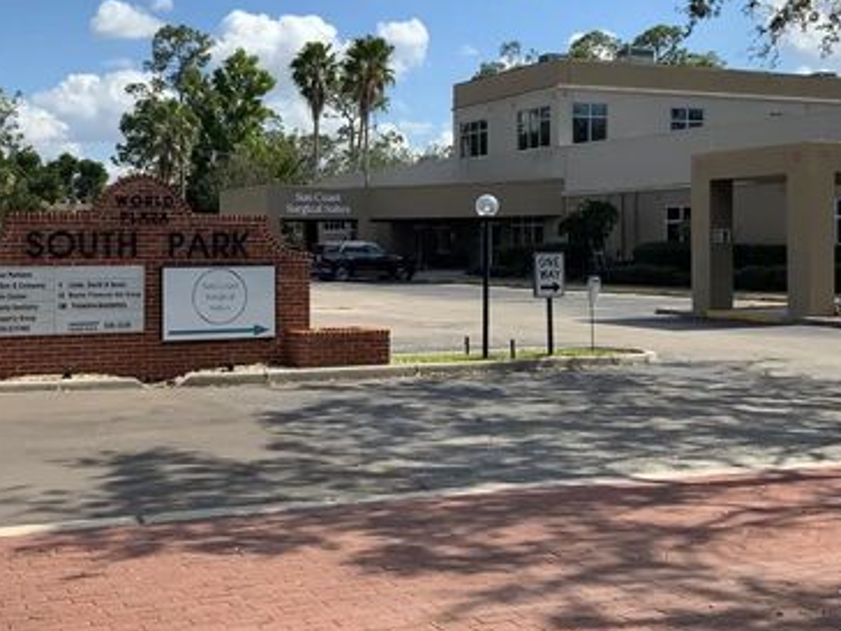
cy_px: 233
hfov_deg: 37.4
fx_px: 1239
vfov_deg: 28.4
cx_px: 358
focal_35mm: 51
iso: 16
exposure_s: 1/2227
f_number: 1.8
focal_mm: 3
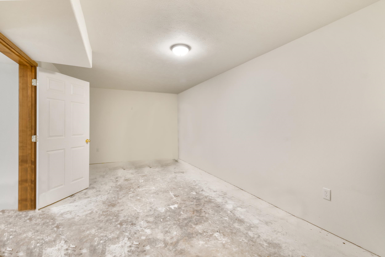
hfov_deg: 100.4
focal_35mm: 15
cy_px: 128
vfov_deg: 77.3
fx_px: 160
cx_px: 192
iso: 800
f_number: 8
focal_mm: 10
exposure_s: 1
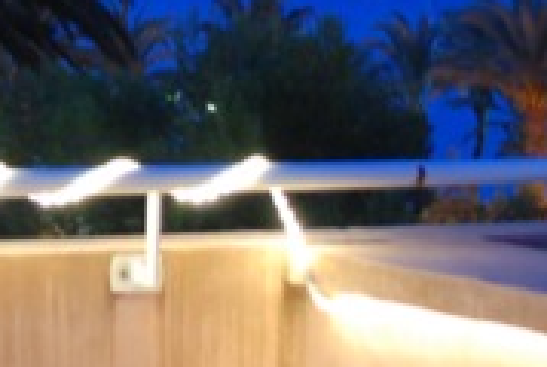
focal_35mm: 189
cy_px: -145
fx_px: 2876
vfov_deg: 7.2
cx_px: -183
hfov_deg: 10.6
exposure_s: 1
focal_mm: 22
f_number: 3.8
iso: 560
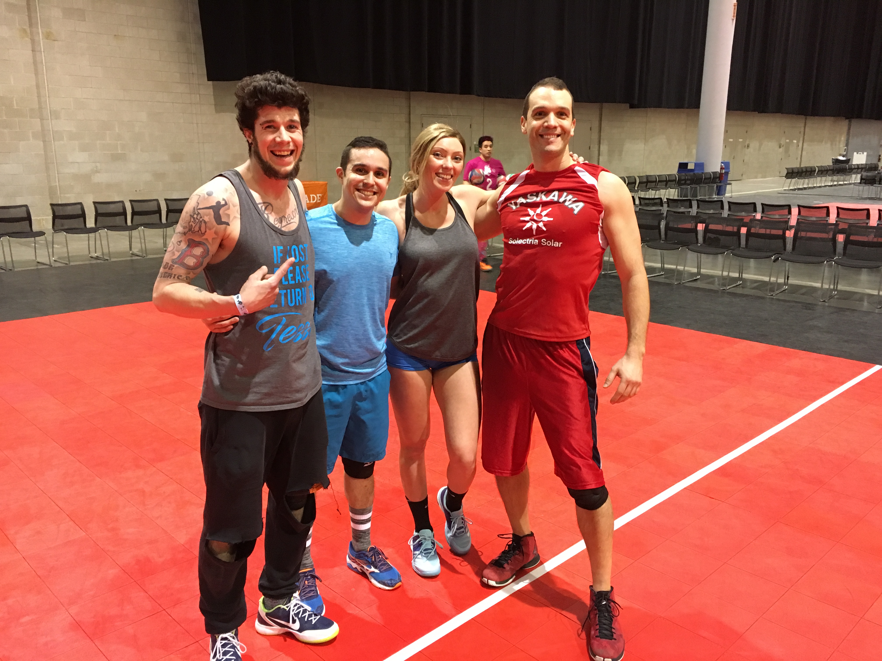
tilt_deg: -12.5
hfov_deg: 61.7
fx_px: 739
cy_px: 330
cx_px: 441
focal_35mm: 29
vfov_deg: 48.2
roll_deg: -0.3
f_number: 2.2
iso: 200
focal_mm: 4.15
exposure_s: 1/30
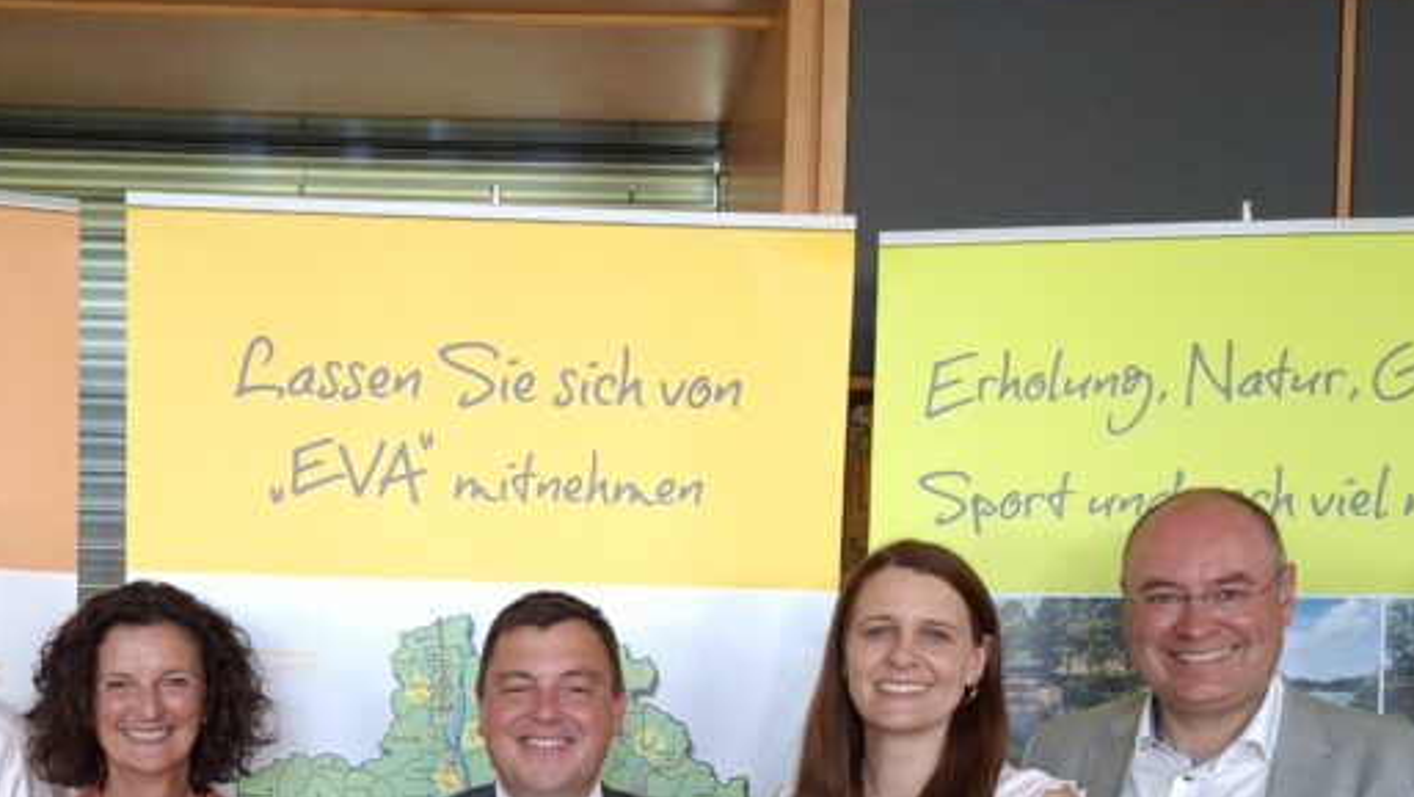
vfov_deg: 22.8
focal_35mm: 50
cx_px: 515
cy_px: 847
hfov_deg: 41.0
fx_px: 1875
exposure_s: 1/50
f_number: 1.8
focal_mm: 5.54
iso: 320
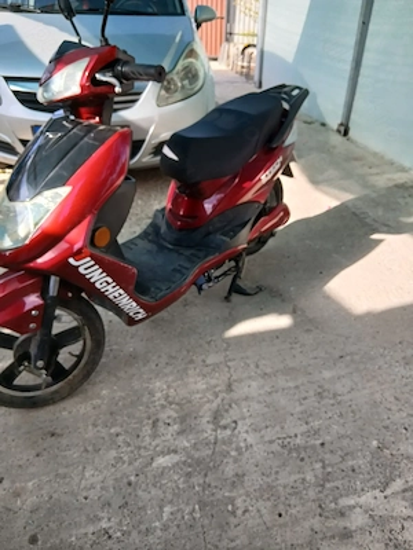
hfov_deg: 53.1
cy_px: 275
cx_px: 206
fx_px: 414
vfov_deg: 67.3
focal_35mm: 26
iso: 20
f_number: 1.8
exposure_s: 1/107
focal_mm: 3.98
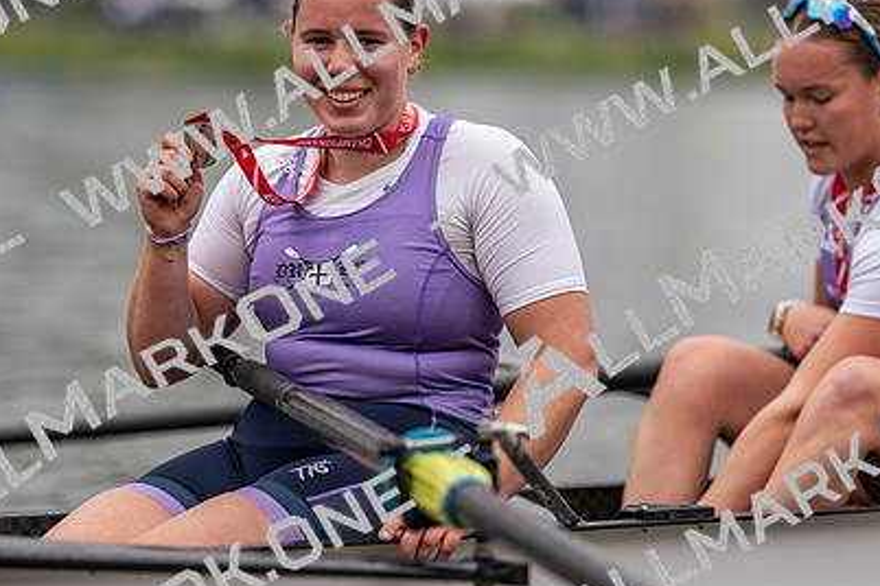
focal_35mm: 195
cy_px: 233
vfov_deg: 7.0
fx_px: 4766
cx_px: 331
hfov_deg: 10.5
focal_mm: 135
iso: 64
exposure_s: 1/1600
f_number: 1.8
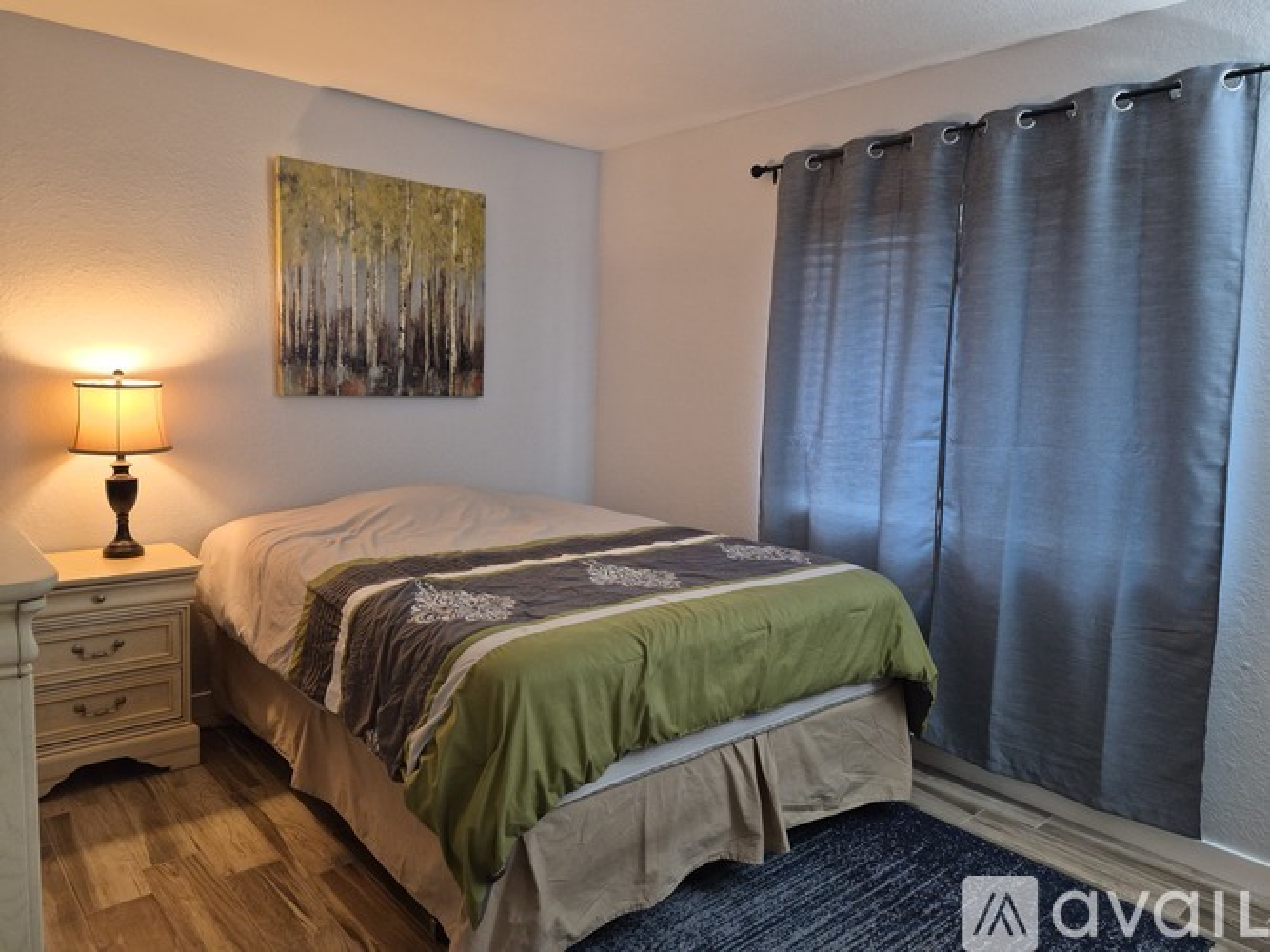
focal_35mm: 23
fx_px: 844
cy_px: 476
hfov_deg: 73.9
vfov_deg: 58.9
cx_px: 635
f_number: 1.8
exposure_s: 1/120
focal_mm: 5.4
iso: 640
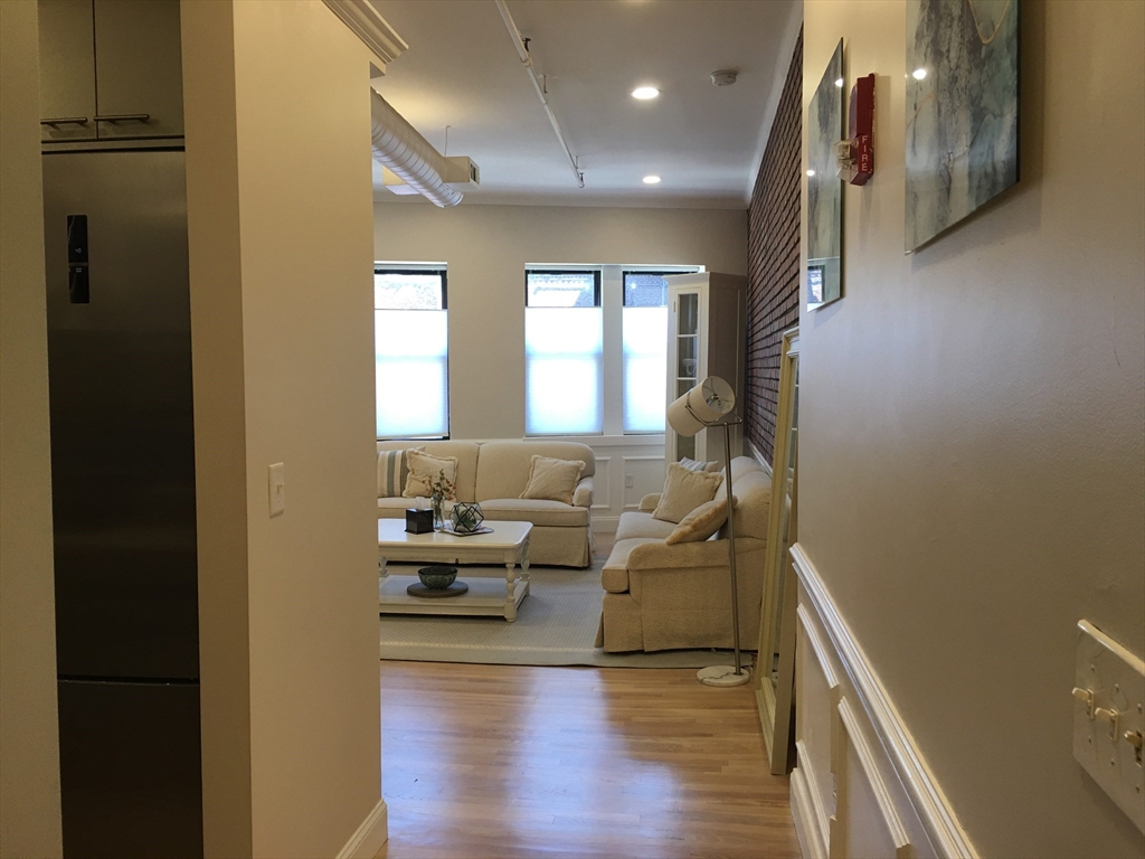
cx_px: 572
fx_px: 959
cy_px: 430
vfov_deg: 48.2
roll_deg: +1.0
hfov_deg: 61.7
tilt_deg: -2.7
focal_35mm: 29
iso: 32
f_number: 2.2
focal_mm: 4.15
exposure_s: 1/30
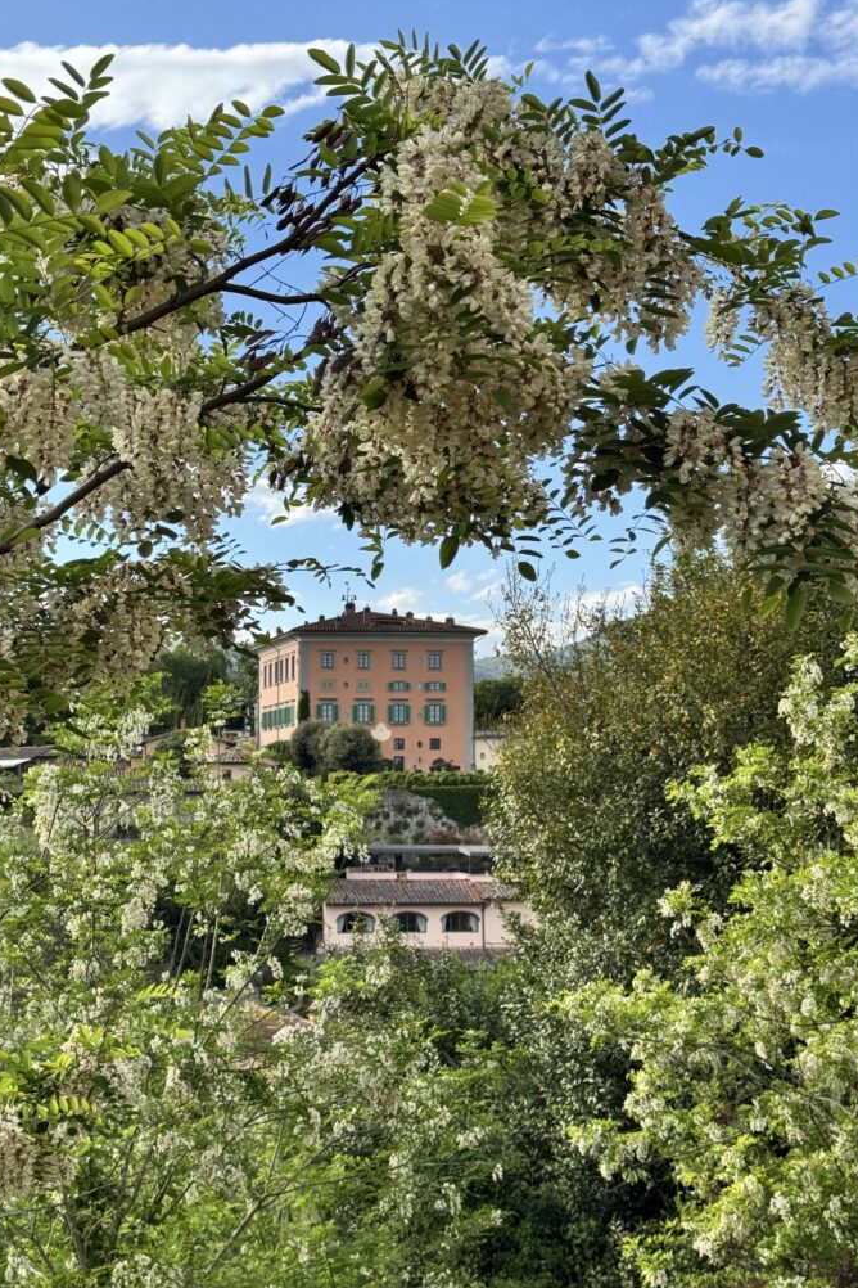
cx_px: 378
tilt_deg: +5.4
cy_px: 631
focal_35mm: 51
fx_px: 1823
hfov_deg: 26.5
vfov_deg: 38.9
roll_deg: -0.4
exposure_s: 1/3096
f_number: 1.78
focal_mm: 6.76
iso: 64
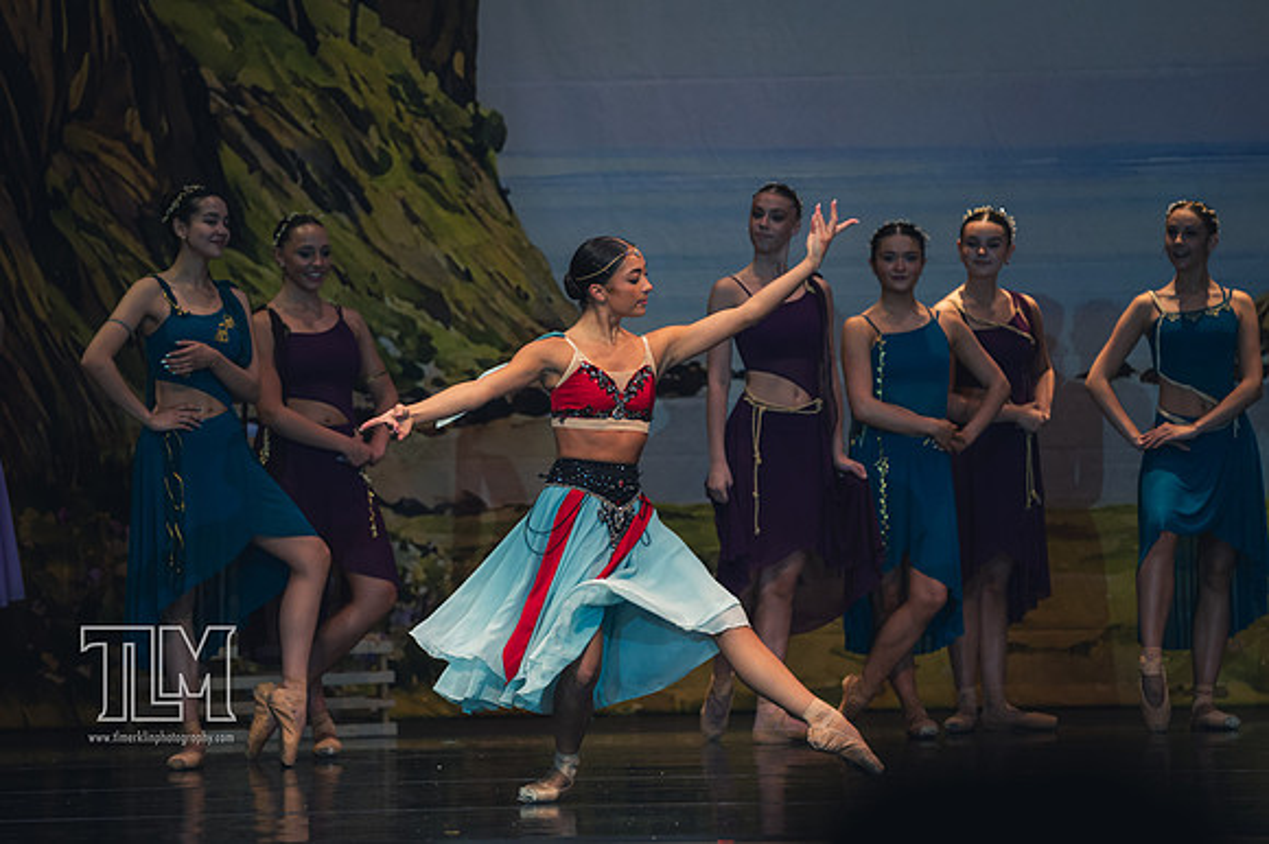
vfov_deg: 4.6
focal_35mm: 300
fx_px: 10569
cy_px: 422
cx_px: 634
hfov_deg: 6.9
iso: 640
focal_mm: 200
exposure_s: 1/500
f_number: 2.8
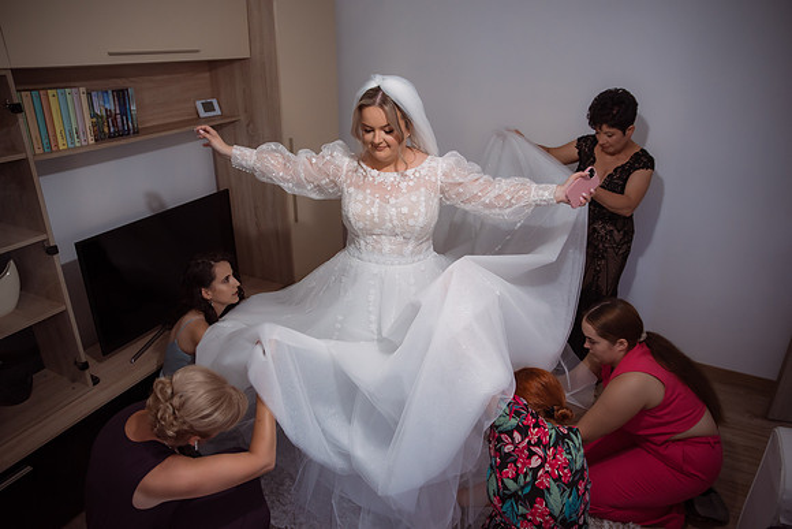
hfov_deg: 73.7
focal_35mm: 24
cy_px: 264
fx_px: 528
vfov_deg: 53.2
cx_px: 396
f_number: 2.8
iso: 800
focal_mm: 24
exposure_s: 1/200
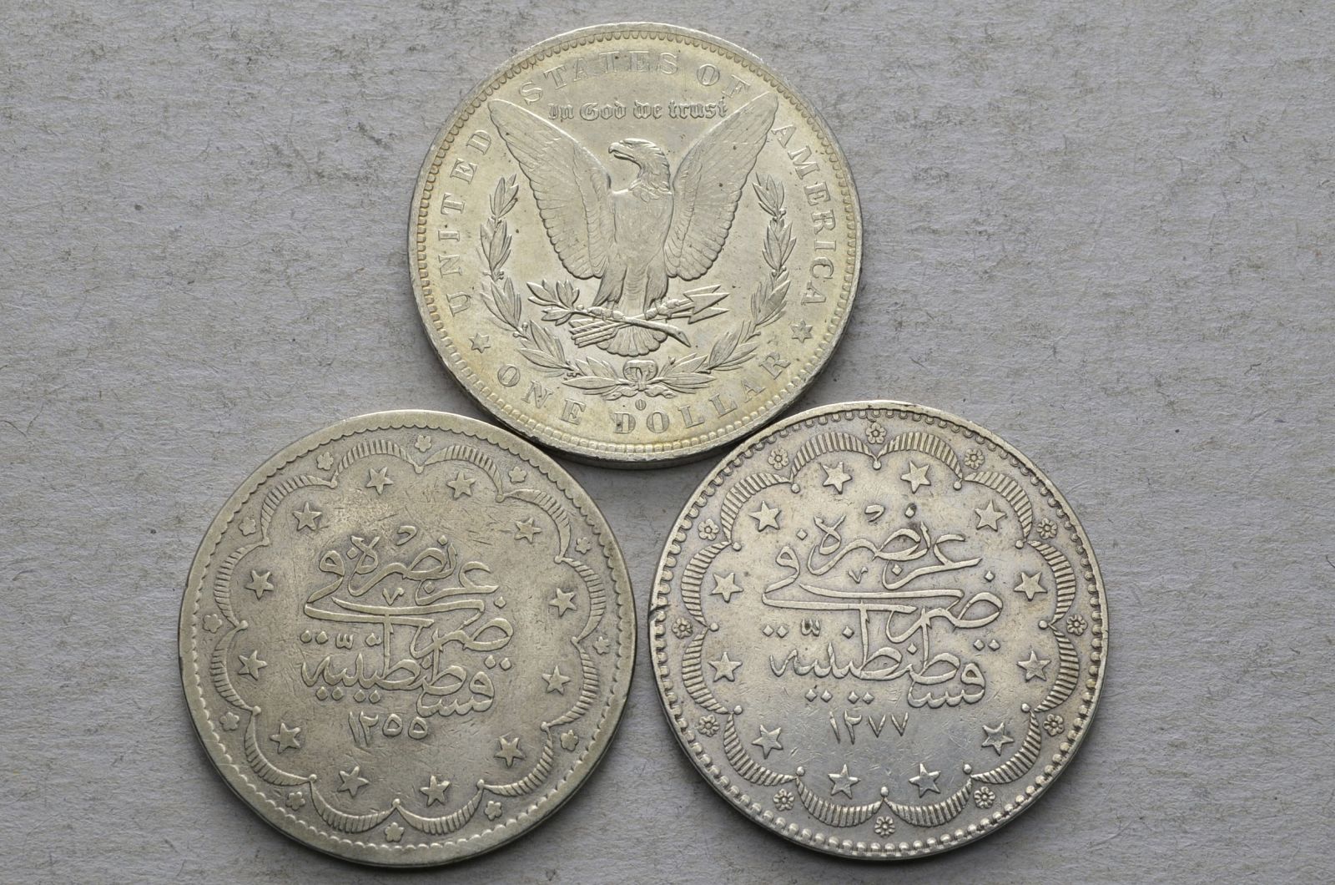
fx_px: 2332
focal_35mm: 63
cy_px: 442
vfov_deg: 21.5
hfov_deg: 32.0
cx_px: 668
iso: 400
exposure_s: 1/250
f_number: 14
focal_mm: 42
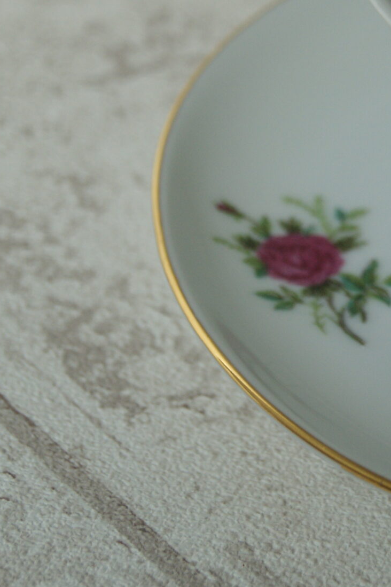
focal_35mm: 192
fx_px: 3132
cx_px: 379
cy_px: 59
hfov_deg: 7.1
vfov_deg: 10.6
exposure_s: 1/100
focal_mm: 55
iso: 250
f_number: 5.6
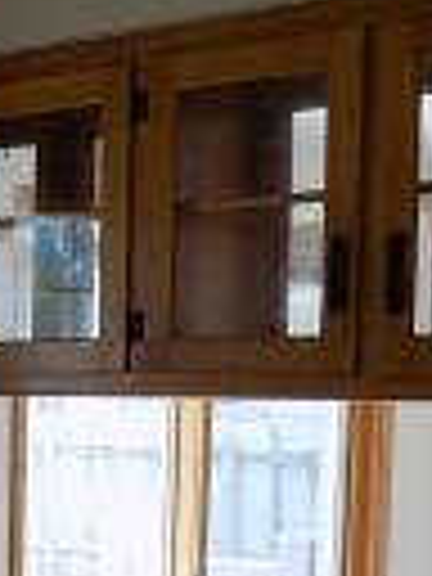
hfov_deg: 12.7
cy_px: 549
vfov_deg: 18.5
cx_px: -382
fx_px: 1731
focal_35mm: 104
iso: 100
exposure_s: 1/30
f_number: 3.1
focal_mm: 4
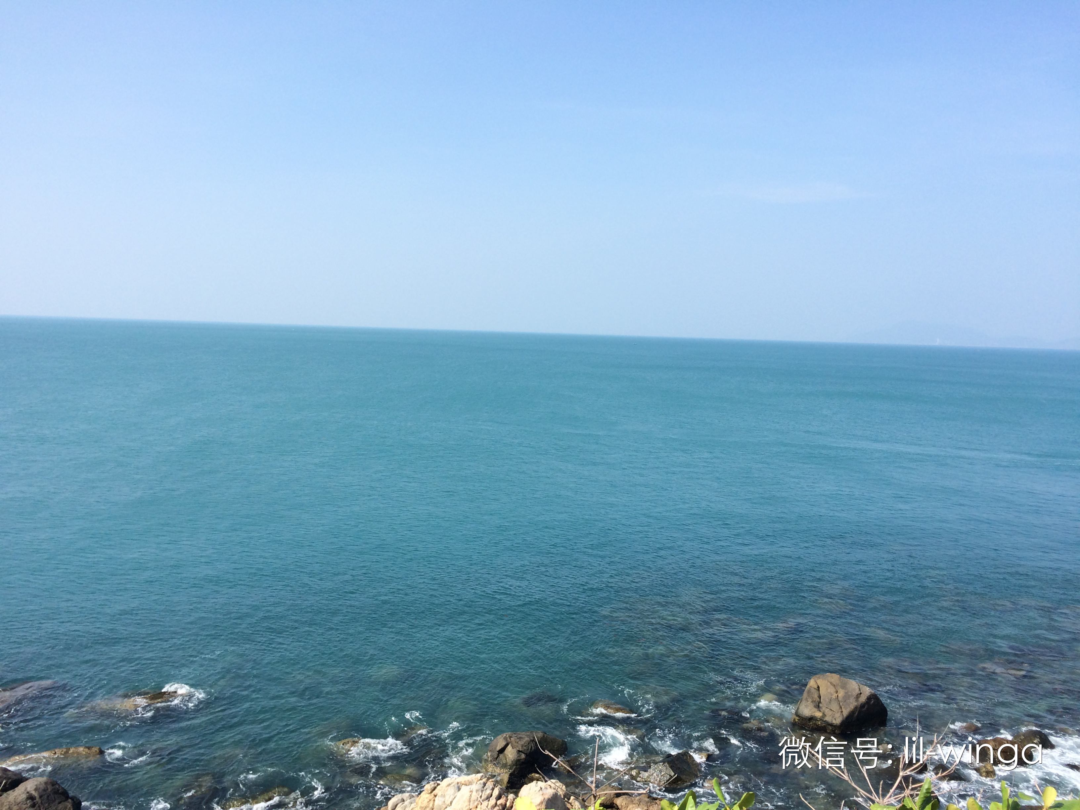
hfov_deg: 61.7
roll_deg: -1.3
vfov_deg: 48.2
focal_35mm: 29
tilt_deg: -4.6
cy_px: 405
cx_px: 540
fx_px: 905
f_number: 2.2
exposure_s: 1/1580
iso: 32
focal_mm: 4.15
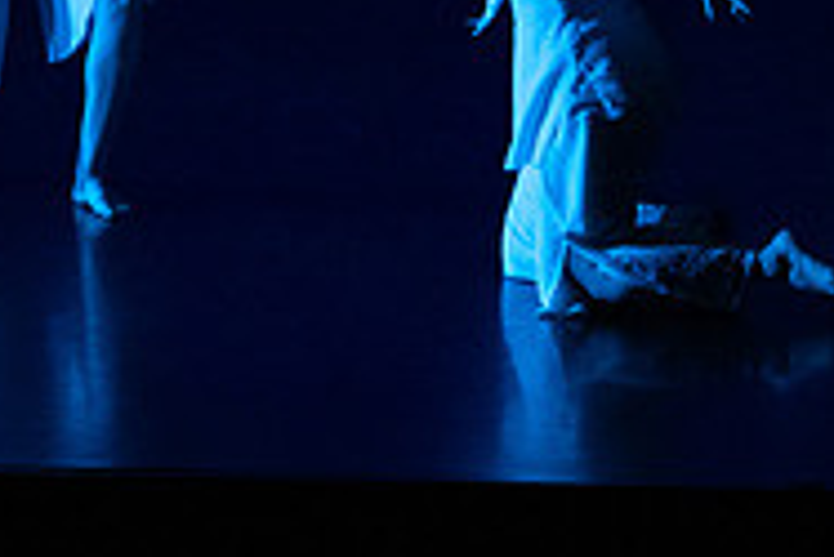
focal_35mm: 290
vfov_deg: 4.7
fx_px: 6723
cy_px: -198
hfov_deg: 7.1
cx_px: 651
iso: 3200
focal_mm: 75
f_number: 2.8
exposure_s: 1/320
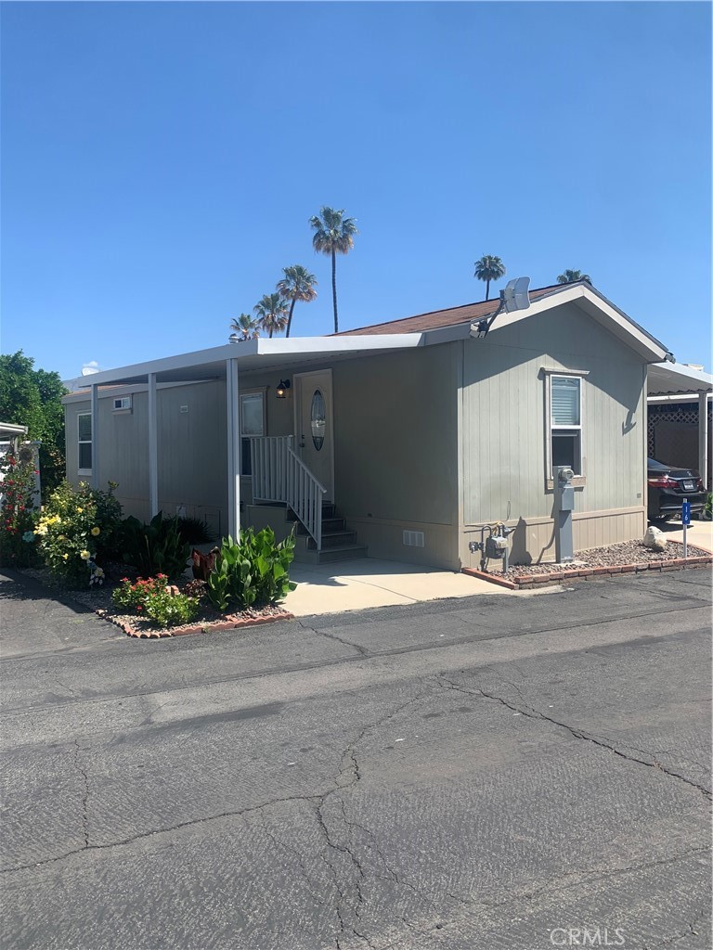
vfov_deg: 67.3
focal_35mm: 26
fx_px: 714
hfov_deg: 53.1
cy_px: 475
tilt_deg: -0.6
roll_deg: +0.7
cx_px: 356
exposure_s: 1/2114
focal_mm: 4.25
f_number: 1.8
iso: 25
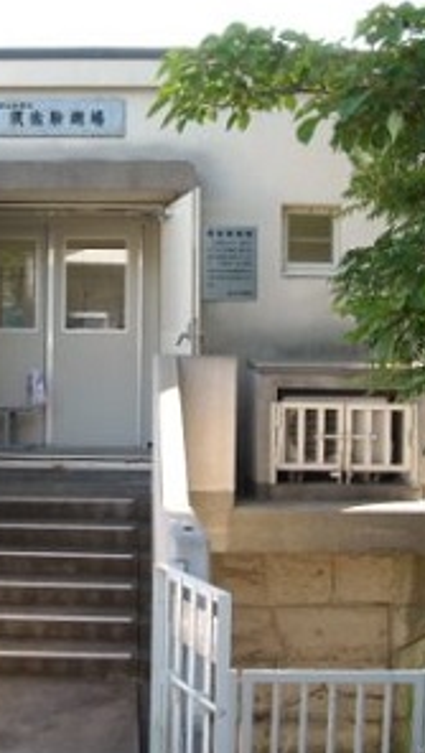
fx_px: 1039
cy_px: 378
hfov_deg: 22.7
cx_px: 69
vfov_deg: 39.8
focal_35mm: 52
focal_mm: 5.7
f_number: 2.8
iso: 64
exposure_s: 1/148
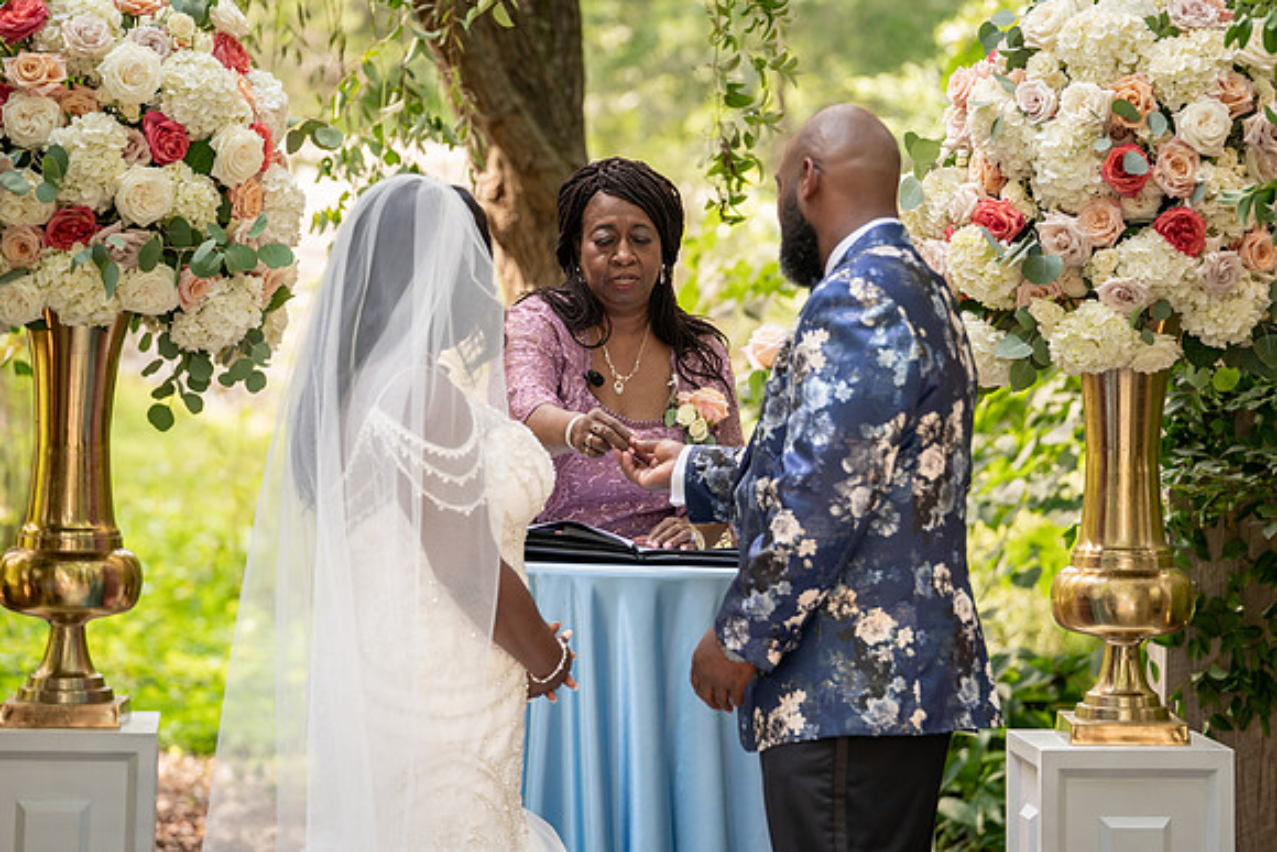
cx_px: 638
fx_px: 4967
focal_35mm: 140
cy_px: 426
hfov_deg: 14.7
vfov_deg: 9.8
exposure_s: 1/200
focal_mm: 140
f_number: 4
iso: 640
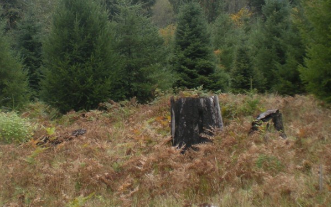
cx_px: 140
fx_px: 623
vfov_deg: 18.8
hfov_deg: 29.7
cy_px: 69
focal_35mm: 69
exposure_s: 1/197
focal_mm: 6.3
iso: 64
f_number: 3.1
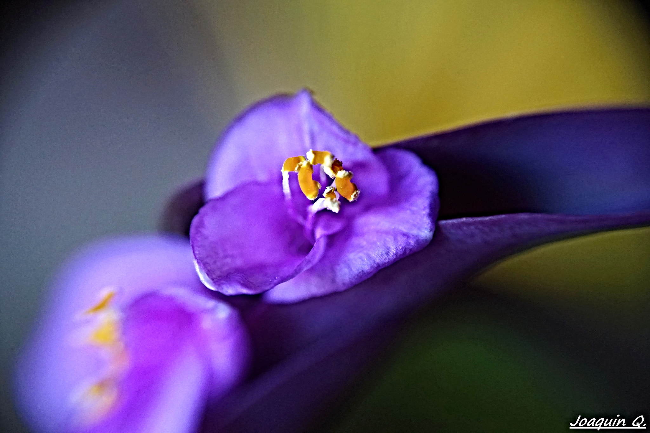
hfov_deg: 45.0
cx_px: 325
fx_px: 785
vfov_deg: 30.8
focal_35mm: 44
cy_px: 216
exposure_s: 1/160
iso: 1000
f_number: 4.5
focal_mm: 29
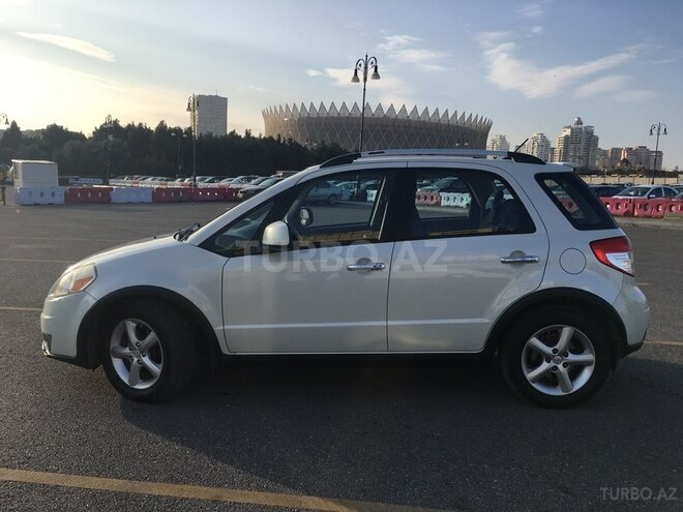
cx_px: 342
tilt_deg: -5.7
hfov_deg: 61.7
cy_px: 256
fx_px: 572
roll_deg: -3.9
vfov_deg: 48.2
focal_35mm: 29
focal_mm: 4.15
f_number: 2.2
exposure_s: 1/1282
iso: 25
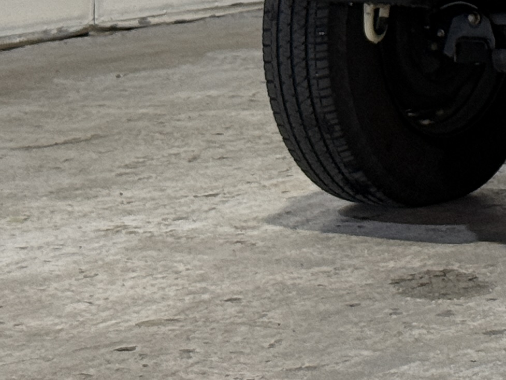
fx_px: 2895
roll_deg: +0.4
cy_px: -313
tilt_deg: +0.8
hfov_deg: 9.5
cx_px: 895
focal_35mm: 198
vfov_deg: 7.3
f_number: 1.78
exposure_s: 1/60
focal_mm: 6.76
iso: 80
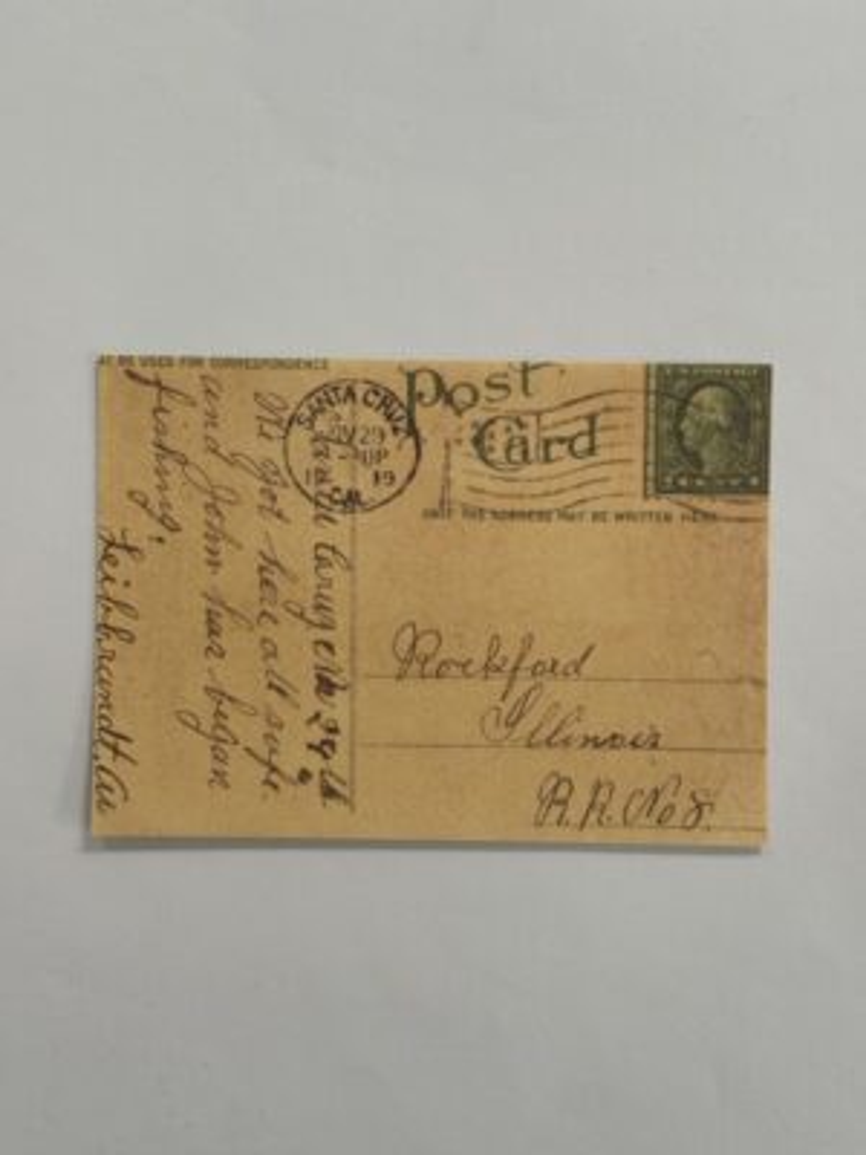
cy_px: 578
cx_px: 433
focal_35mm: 48
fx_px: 1601
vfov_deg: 39.7
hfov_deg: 30.3
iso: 100
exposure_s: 1/60
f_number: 1.78
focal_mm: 6.76
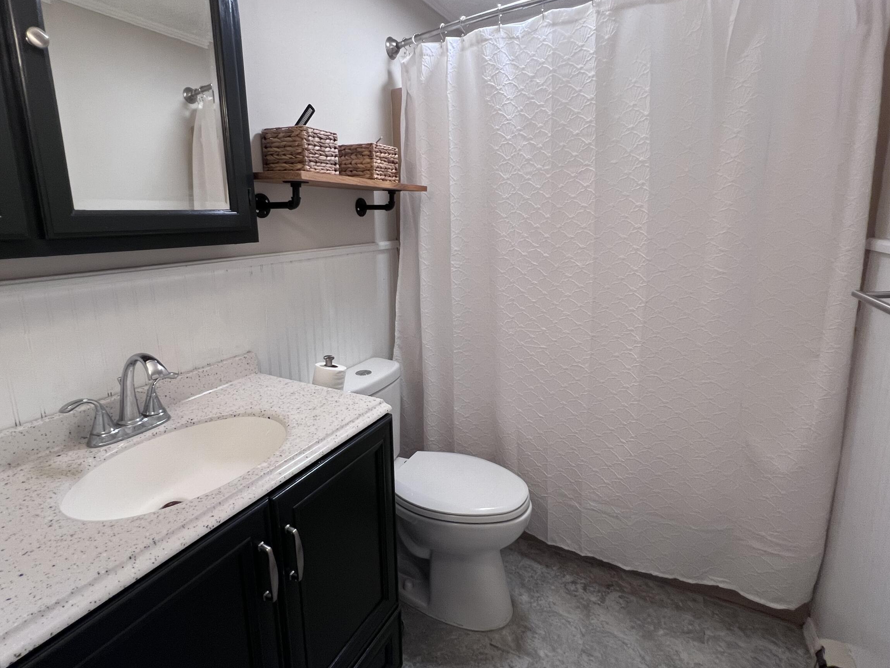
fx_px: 437
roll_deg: +1.6
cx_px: 420
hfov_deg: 90.9
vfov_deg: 74.6
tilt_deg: -11.7
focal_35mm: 17
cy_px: 310
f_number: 1.8
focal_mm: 1.57
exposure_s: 1/60
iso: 125
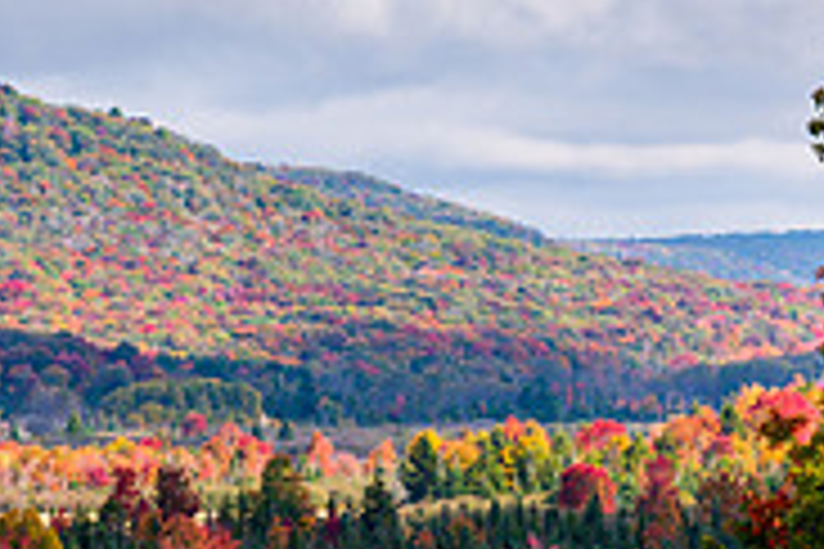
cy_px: 439
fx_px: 6248
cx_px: 383
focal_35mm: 273
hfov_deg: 7.5
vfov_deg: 5.0
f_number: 13
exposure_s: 1/60
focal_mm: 86
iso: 100
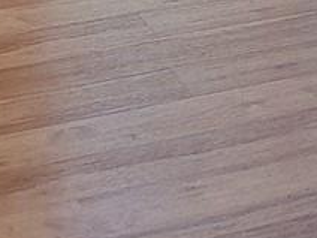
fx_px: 1658
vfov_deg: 7.2
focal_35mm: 181
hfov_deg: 10.5
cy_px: -518
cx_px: 489
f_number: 1.8
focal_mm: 5.23
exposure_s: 1/60
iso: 100
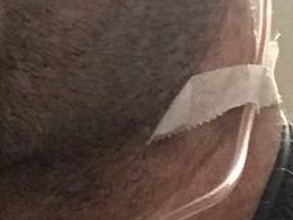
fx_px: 1957
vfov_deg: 6.3
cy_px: -137
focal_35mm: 231
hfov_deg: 8.5
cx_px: -74
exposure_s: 1/30
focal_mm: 2.87
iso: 80
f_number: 2.2
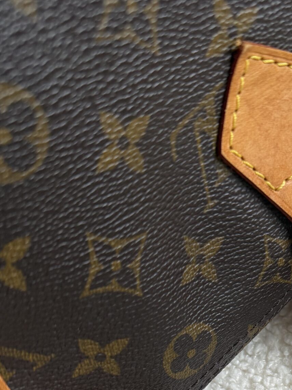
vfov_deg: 32.4
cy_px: 401
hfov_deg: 25.8
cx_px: 284
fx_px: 608
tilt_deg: -67.8
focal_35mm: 54
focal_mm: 6.76
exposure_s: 1/122
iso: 100
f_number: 1.78
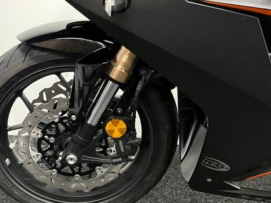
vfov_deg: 36.6
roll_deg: -0.2
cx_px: 84
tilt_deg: -20.4
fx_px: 305
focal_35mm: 39
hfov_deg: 46.9
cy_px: 125
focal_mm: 5.1
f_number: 1.6
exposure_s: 1/50
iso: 500
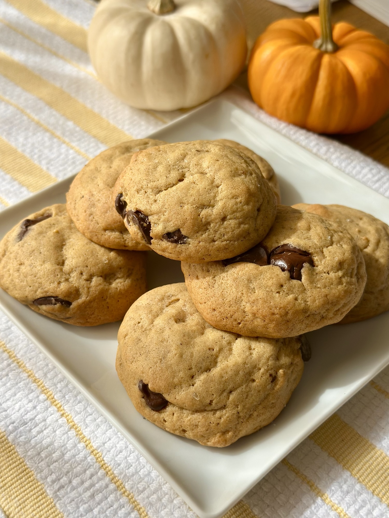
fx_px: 719
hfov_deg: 30.3
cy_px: 259
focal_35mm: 48
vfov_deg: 39.7
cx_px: 194
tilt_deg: -45.9
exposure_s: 1/1212
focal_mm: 6.86
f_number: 1.78
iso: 80
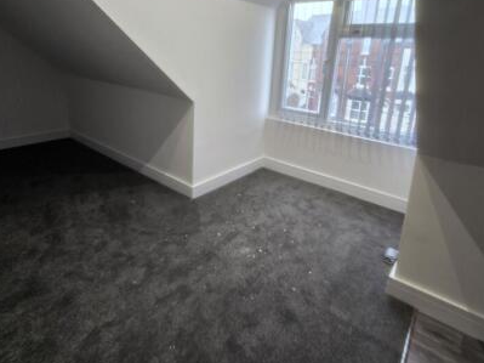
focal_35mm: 19
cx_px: 230
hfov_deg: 84.6
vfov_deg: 67.3
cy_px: 131
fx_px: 266
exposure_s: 1/50
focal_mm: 2.2
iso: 160
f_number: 2.2
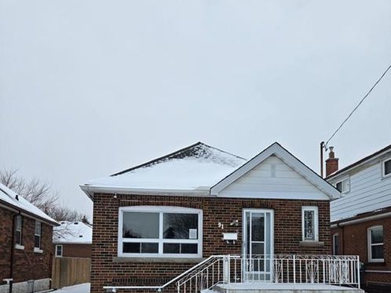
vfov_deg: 42.8
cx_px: 196
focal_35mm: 31
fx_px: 350
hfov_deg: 58.4
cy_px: 244
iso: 25
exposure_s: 1/1794
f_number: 1.8
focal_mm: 5.4
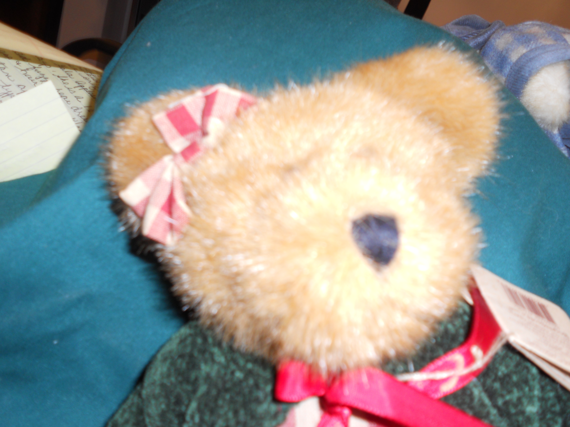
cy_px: 214
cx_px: 285
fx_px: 527
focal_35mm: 32
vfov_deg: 44.2
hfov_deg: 56.8
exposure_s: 1/25
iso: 80
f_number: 3.5
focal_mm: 5.8
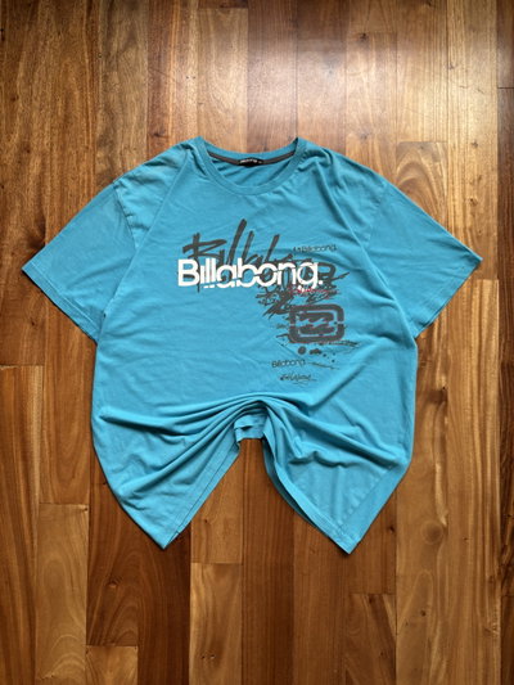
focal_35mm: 26
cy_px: 342
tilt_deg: -87.5
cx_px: 257
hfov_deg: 53.1
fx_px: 515
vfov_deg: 67.3
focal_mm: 5.96
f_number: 1.6
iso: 125
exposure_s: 1/89
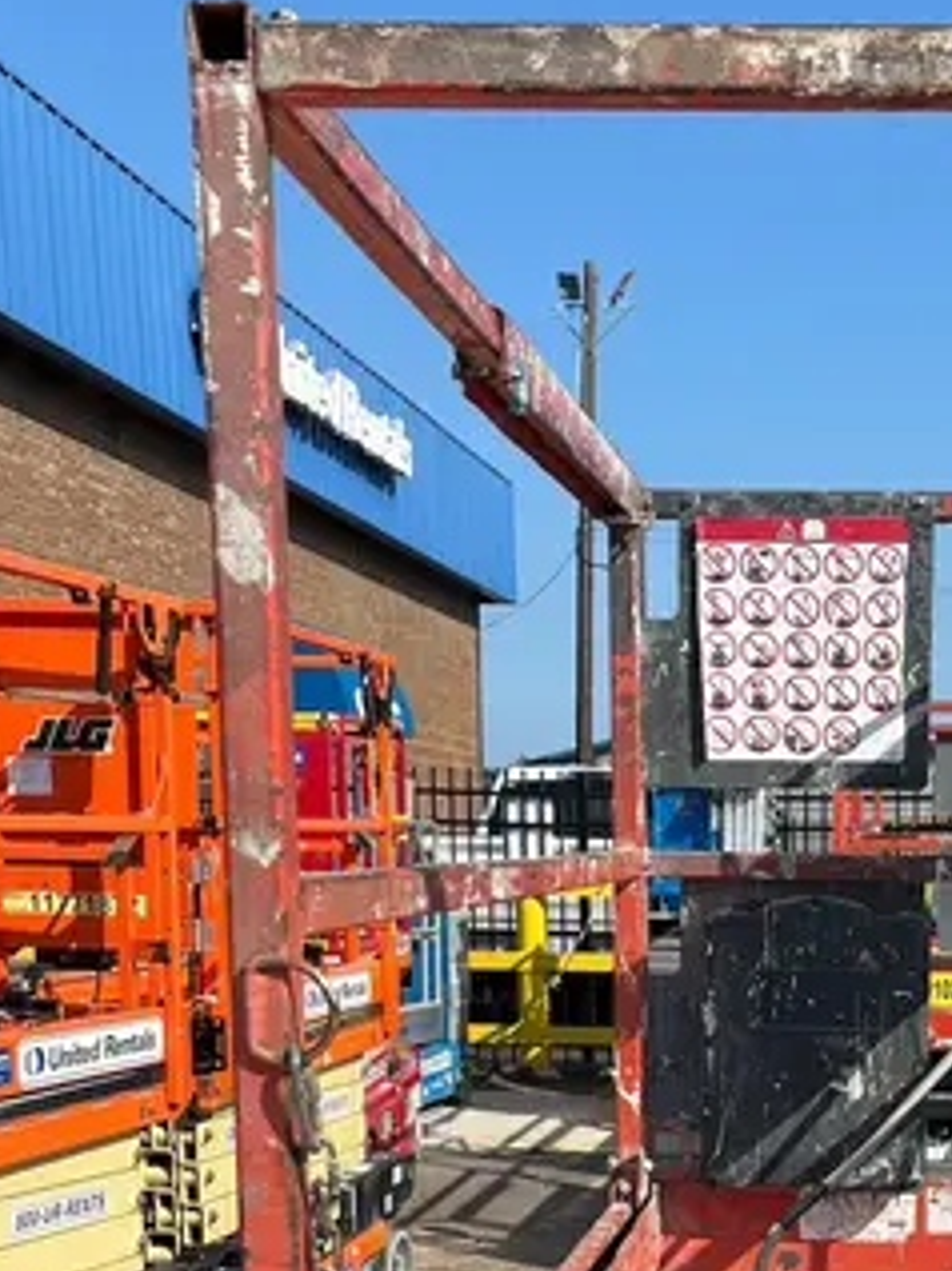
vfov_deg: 30.7
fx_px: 2203
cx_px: 824
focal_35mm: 60
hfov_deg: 23.8
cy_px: 1161
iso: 50
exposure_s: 1/3521
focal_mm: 5.1
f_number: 1.6
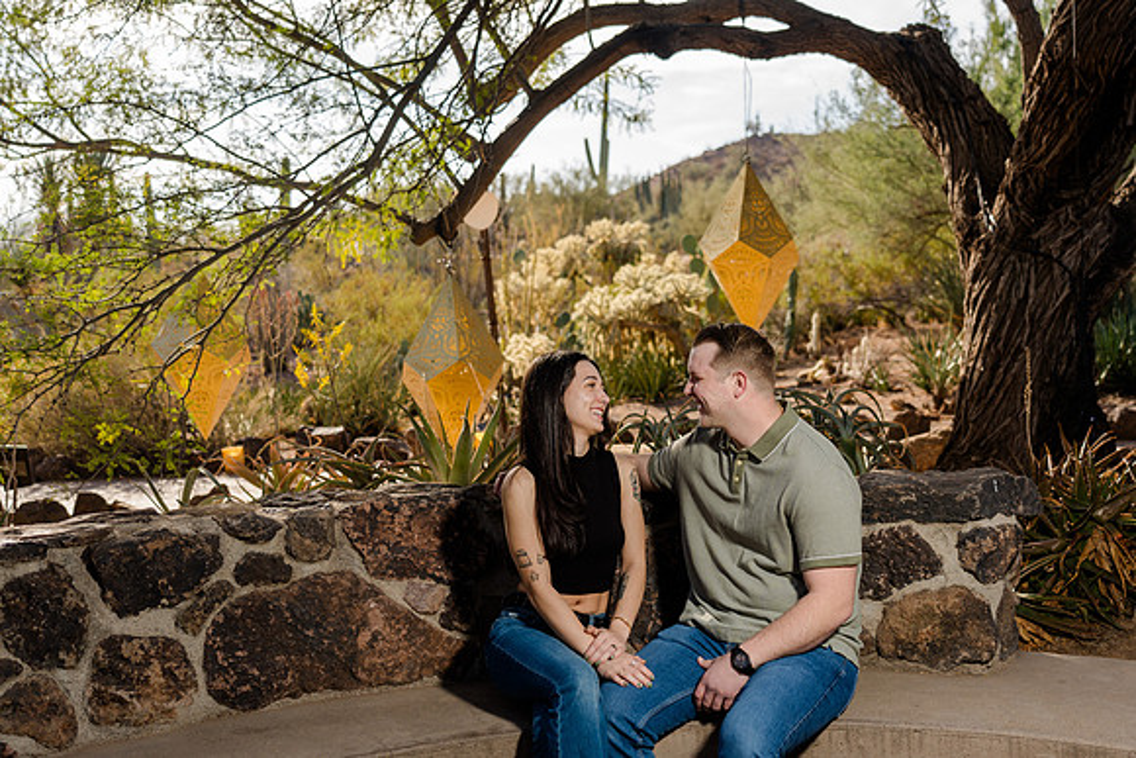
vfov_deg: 30.5
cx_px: 568
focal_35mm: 44
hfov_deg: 44.5
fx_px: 1389
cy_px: 379
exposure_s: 1/250
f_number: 4
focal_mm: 44
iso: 50
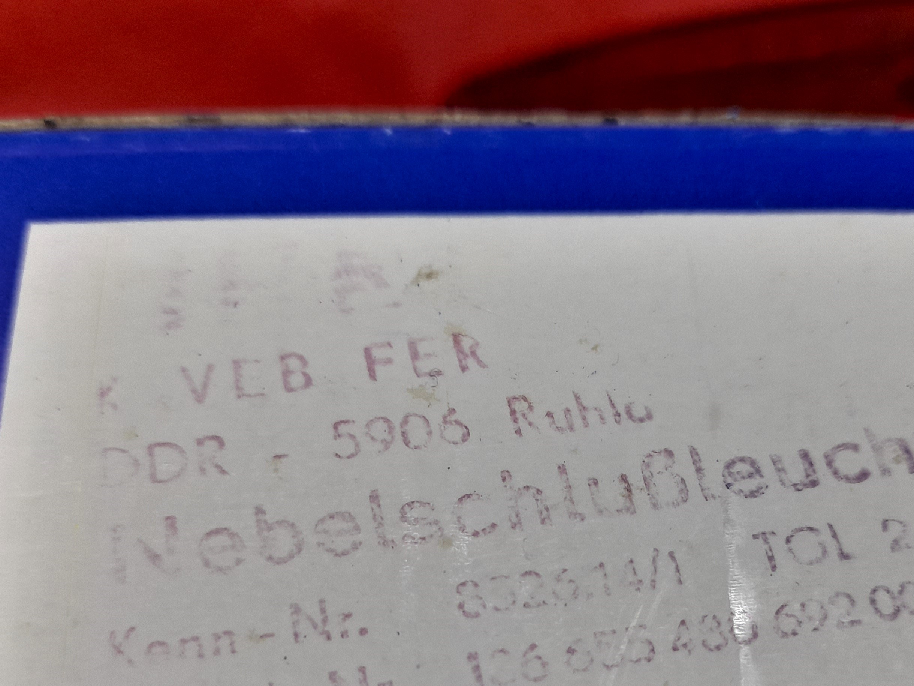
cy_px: 527
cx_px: 552
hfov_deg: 45.5
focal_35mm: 41
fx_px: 1083
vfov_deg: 34.3
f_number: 2
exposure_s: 1/60
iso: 200
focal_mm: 4.6
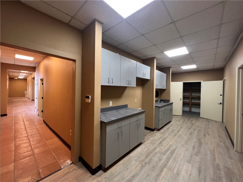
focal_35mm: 13
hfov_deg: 106.2
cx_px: 122
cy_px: 91
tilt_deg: -0.9
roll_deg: -1.0
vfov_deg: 89.9
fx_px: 91
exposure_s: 1/60
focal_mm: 1.57
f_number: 1.8
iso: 160
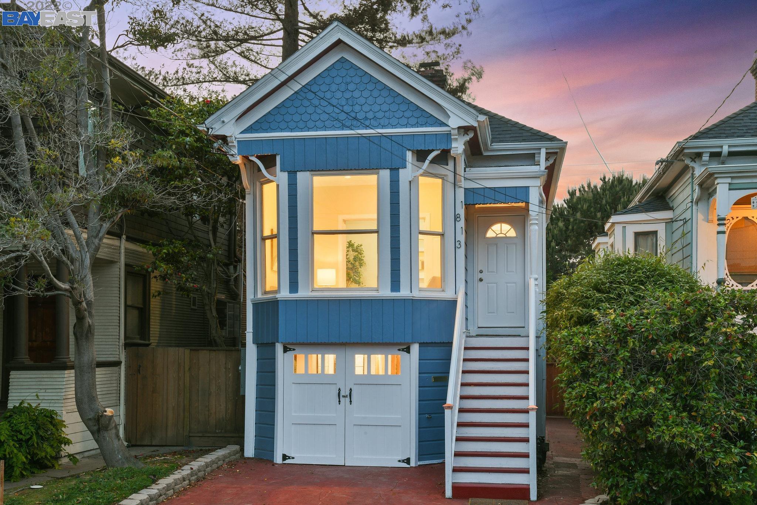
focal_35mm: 44
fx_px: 925
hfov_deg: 44.5
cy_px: 252
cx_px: 378
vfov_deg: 30.5
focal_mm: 44
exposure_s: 2
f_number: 16
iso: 250
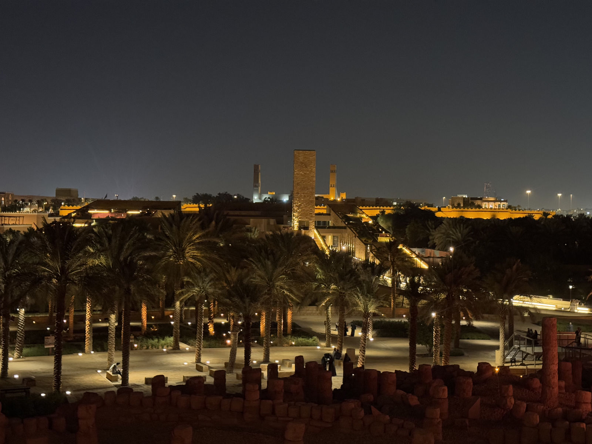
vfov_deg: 30.3
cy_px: 222
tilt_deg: -0.3
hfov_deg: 39.7
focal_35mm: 48
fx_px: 821
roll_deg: -1.1
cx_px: 296
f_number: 1.78
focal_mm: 6.76
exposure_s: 1/24
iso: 800
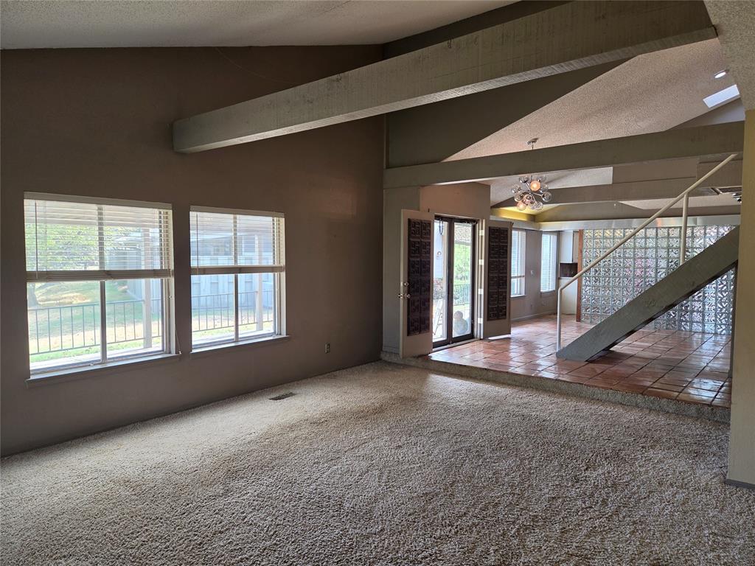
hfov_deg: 73.9
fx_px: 502
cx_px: 378
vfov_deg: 58.9
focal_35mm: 23
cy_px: 283
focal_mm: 5.4
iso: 100
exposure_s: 1/120
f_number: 1.8
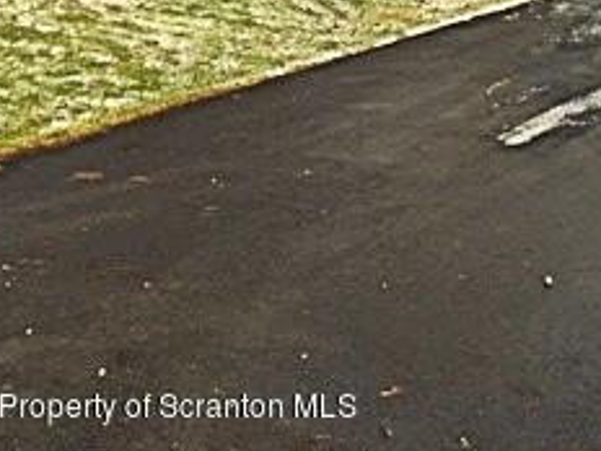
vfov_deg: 17.1
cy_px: -163
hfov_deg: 22.6
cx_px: 707
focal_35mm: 80
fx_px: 1389
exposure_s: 1/651
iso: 25
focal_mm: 4.15
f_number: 2.2
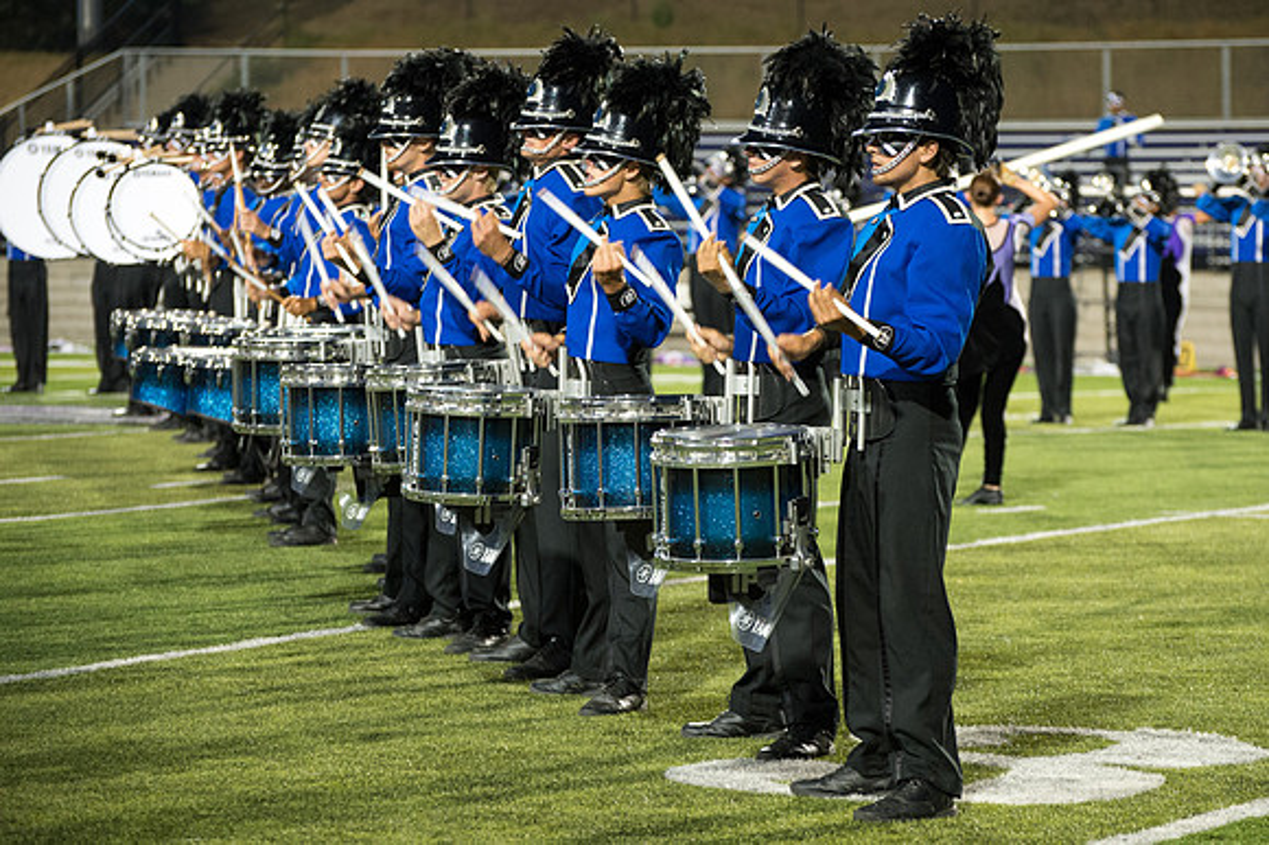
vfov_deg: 9.2
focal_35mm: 149
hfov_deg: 13.8
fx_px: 5247
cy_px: 342
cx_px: 756
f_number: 4.8
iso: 4000
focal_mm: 125
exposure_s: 1/200
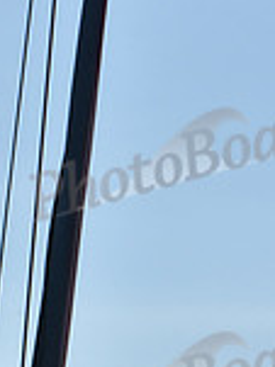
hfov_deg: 3.3
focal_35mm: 450
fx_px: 4773
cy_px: 544
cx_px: -96
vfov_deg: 4.4
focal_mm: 122
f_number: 13
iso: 320
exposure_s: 1/1250
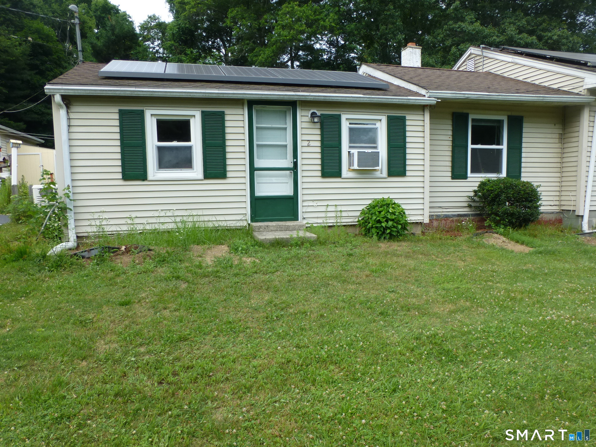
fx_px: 413
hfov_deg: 71.6
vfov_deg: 56.8
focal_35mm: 24
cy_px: 224
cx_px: 298
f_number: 4
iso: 100
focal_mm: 4.3
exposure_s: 1/200
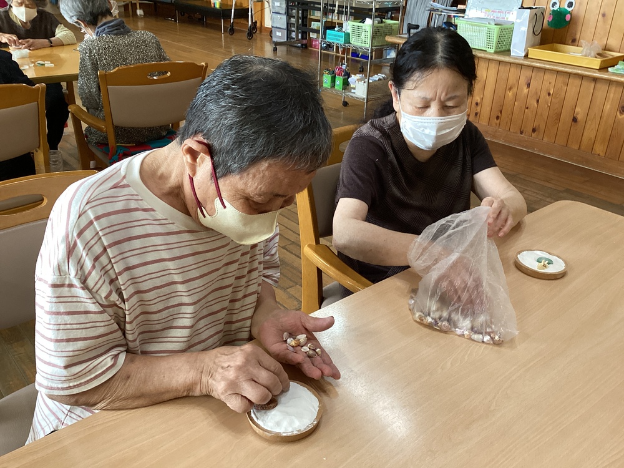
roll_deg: -2.8
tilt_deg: -26.8
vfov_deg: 45.4
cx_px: 312
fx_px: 559
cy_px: 234
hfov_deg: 58.4
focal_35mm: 31
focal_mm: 3.3
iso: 125
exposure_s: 1/60
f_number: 2.4
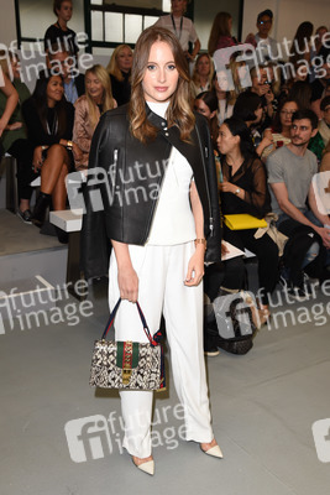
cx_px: 165
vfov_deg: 50.7
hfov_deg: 35.1
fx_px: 522
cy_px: 248
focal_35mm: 38
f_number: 5.6
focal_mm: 38
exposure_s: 1/200
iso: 1250
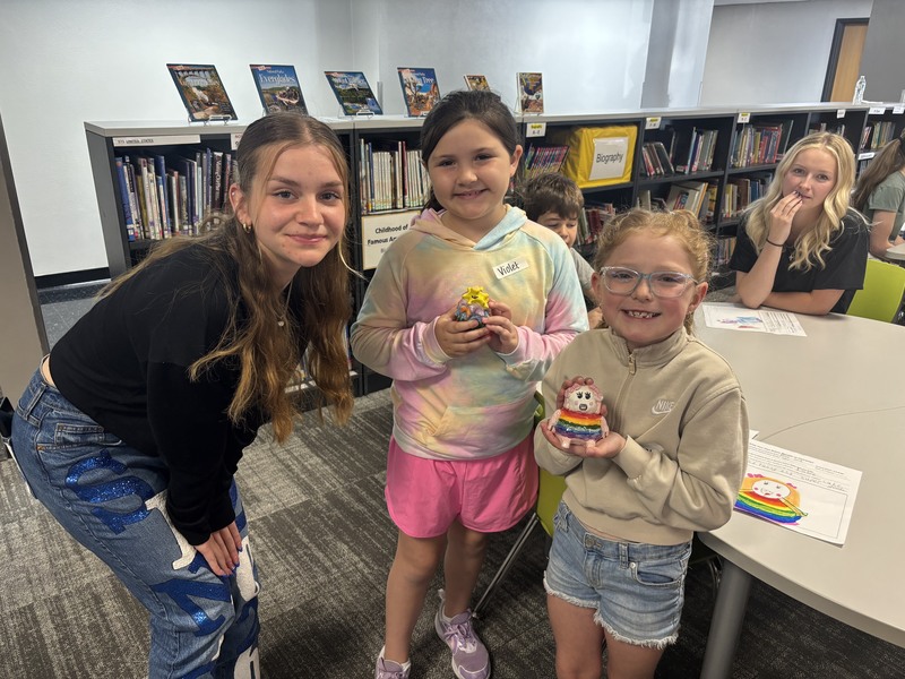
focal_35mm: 26
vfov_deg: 53.1
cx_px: 452
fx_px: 680
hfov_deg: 67.3
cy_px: 340
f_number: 1.6
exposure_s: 1/60
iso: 160
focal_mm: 5.96
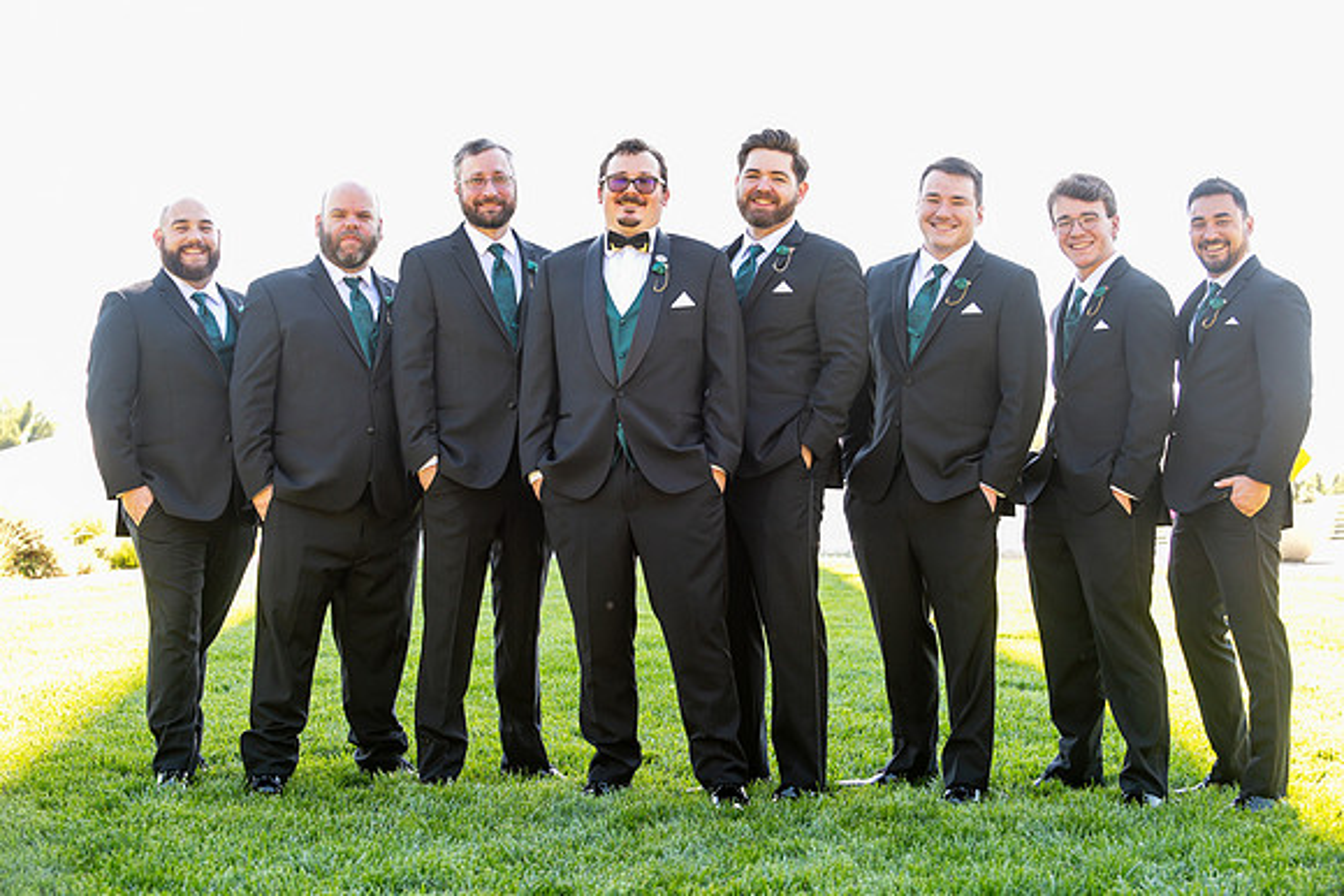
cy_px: 448
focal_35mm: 70
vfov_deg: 19.5
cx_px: 672
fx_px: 2614
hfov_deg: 28.8
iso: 400
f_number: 5.6
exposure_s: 1/125
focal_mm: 70
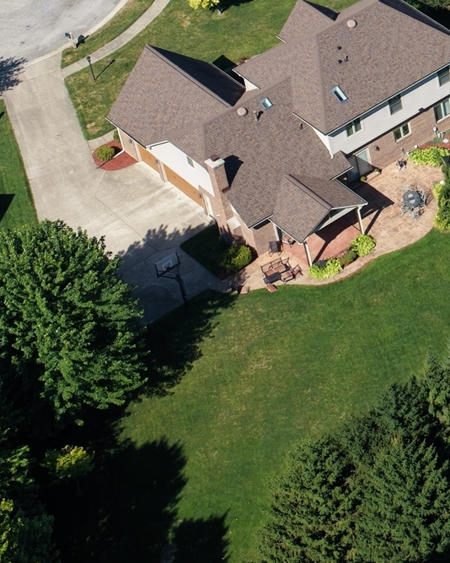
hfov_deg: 11.1
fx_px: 2013
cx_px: 998
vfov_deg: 15.2
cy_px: -166
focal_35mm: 121
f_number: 2.8
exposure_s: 1/1000
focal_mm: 14.45
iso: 100
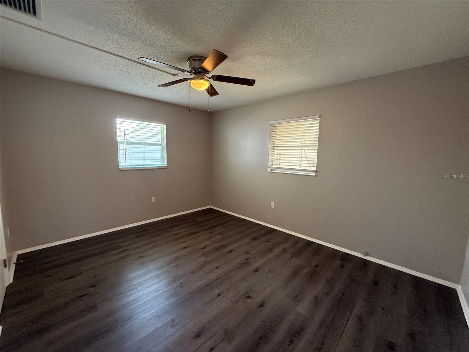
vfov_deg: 85.7
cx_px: 234
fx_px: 190
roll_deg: -0.4
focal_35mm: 14
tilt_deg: -6.9
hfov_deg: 102.1
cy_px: 176
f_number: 2.2
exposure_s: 1/120
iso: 500
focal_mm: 2.22
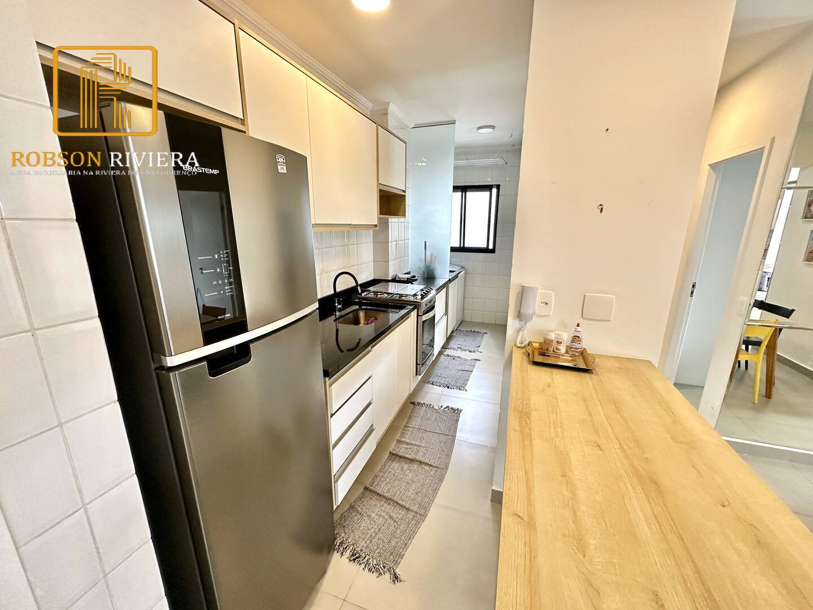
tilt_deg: -13.4
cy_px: 305
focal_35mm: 14
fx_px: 329
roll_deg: +0.1
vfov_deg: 85.7
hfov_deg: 102.1
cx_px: 406
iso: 320
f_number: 2.2
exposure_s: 1/94
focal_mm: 2.22
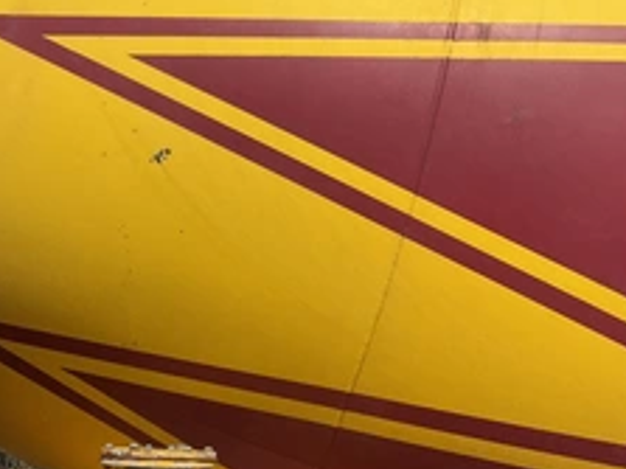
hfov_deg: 36.7
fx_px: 940
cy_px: 213
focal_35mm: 52
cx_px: 241
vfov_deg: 28.0
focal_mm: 3
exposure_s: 1/3534
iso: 25
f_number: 1.8
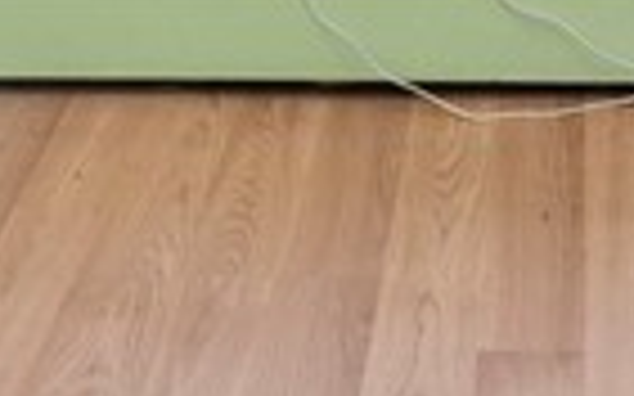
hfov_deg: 18.7
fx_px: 1900
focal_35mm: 110
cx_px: 517
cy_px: -875
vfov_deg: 9.0
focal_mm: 14
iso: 250
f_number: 9
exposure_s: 1/4
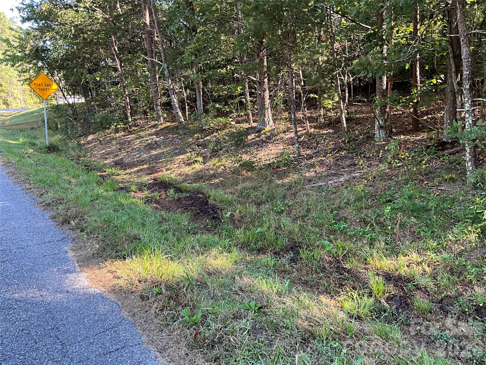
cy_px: 182
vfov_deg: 48.2
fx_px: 407
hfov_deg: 61.7
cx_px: 243
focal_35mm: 29
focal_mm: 3
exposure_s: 1/122
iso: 64
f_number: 1.8
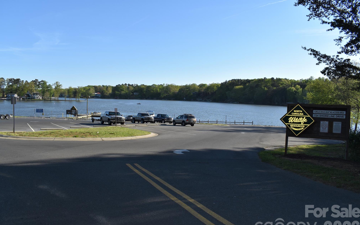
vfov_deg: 44.5
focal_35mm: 28
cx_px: 179
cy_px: 118
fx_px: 275
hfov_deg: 66.5
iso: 100
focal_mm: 18
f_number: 9
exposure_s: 1/200
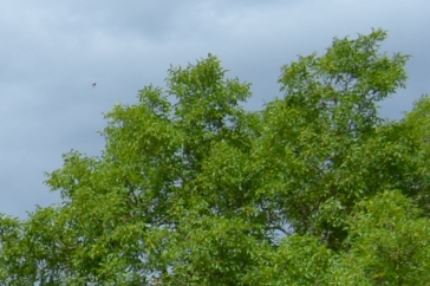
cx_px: -754
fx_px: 2017
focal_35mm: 169
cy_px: 625
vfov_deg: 7.7
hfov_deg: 9.9
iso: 100
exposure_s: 1/250
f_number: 8
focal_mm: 20
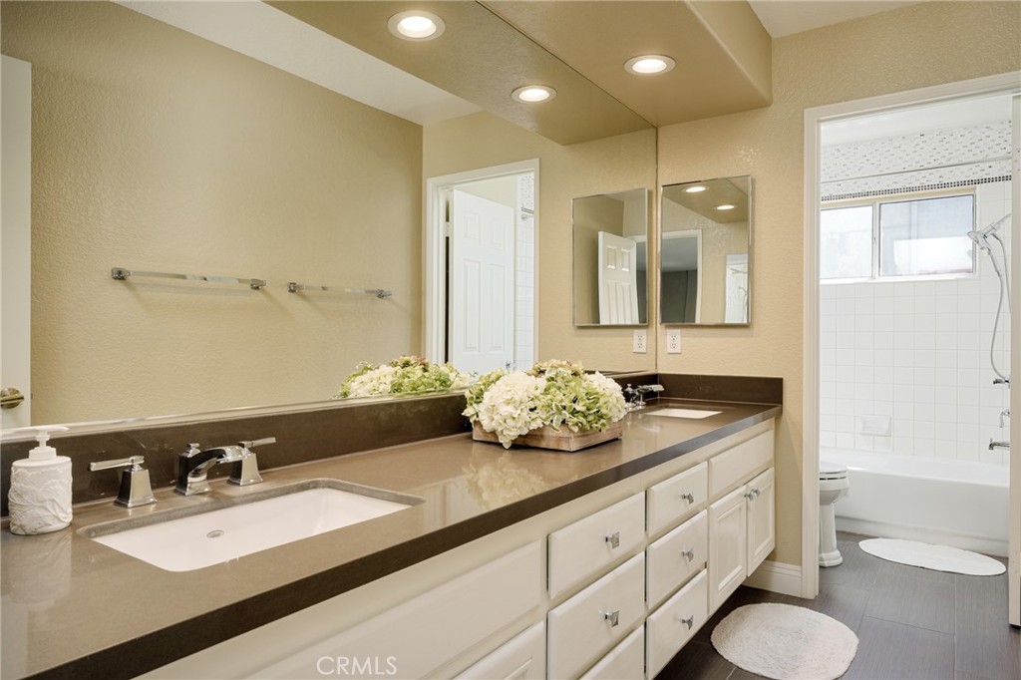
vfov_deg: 55.1
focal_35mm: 23
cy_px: 340
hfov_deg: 76.1
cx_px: 510
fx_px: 652
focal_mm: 23
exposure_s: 1/60
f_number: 16
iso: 400
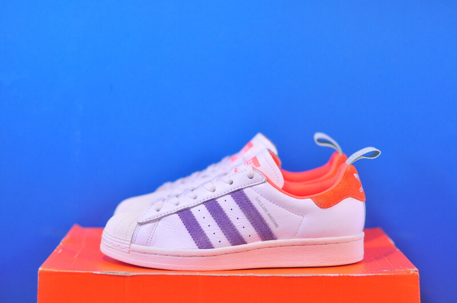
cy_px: 152
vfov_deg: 18.1
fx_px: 951
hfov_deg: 27.0
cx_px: 228
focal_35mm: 75
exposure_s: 1/320
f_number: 2.2
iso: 250
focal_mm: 50
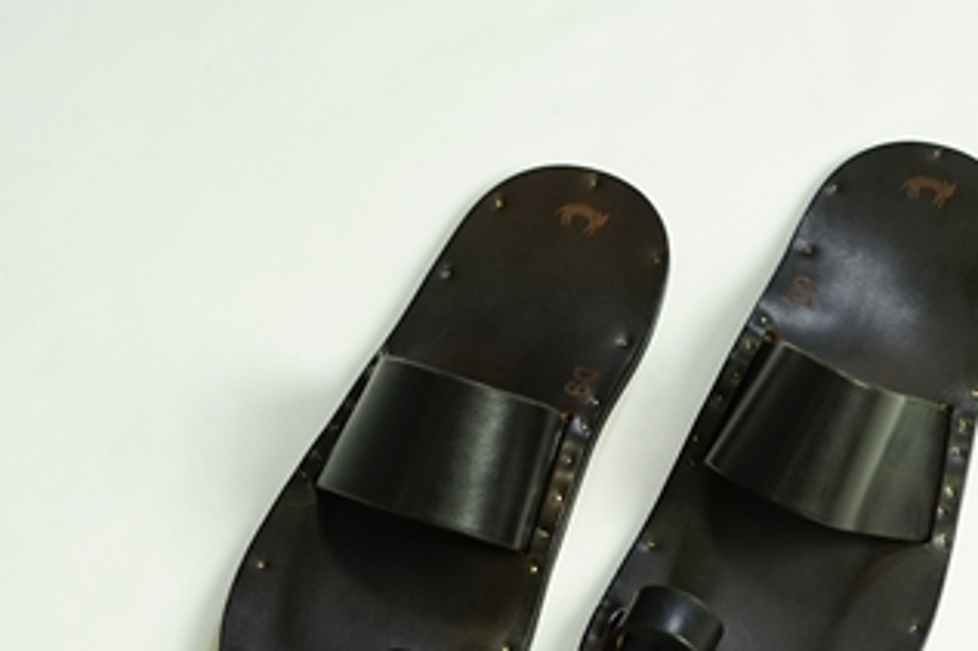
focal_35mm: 139
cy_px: 477
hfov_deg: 14.7
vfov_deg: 9.8
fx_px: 3774
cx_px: 651
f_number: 4
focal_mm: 55
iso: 160
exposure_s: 1/60
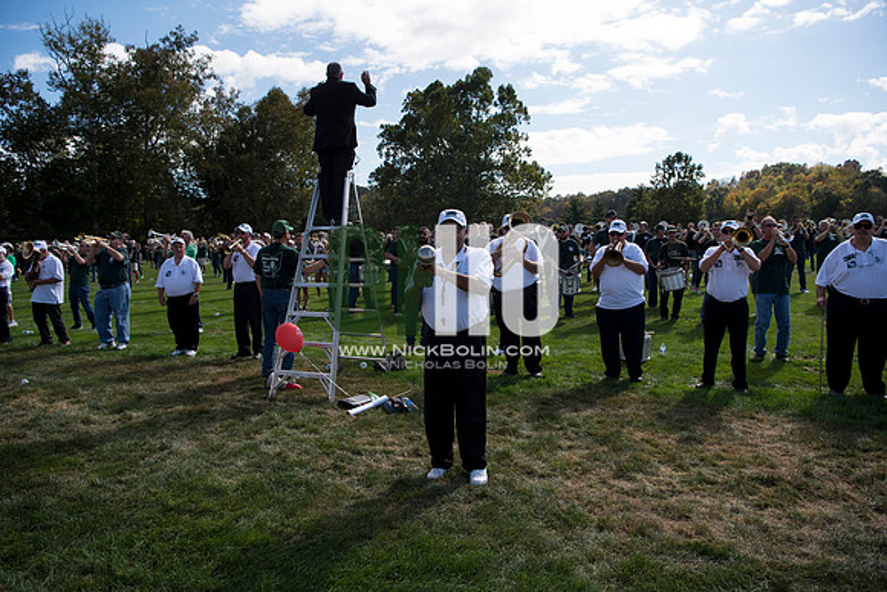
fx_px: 591
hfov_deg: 73.7
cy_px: 296
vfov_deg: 53.2
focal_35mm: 24
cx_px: 444
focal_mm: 24
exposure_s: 1/1600
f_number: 4.5
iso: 250
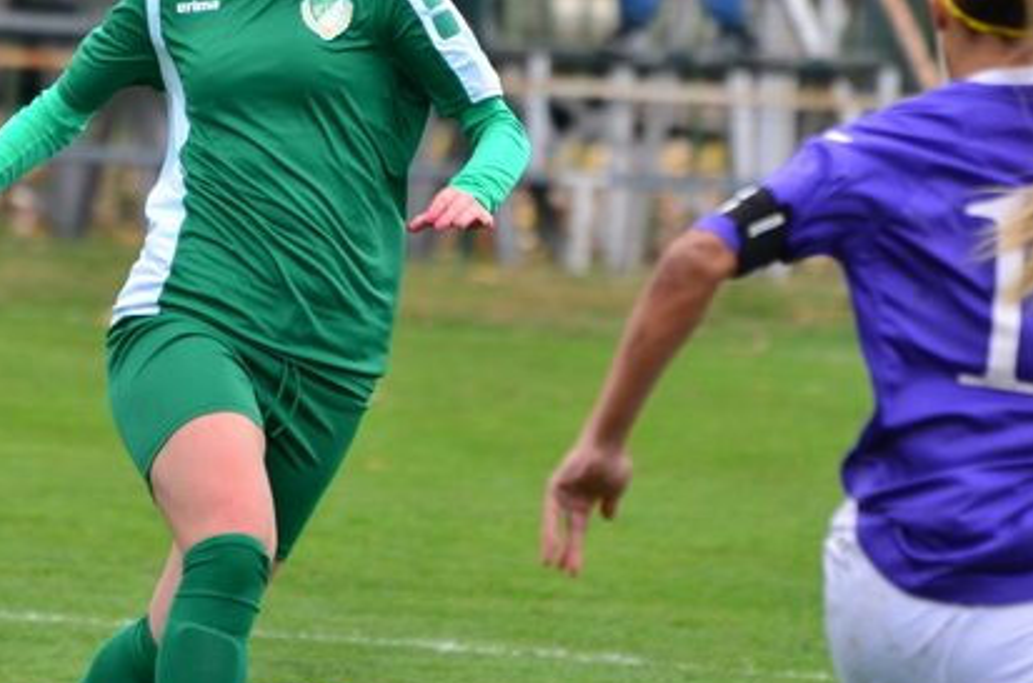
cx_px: 313
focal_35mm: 785
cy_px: 300
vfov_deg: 1.7
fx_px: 22465
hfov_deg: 2.6
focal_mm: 270
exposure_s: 1/500
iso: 400
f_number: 5.6
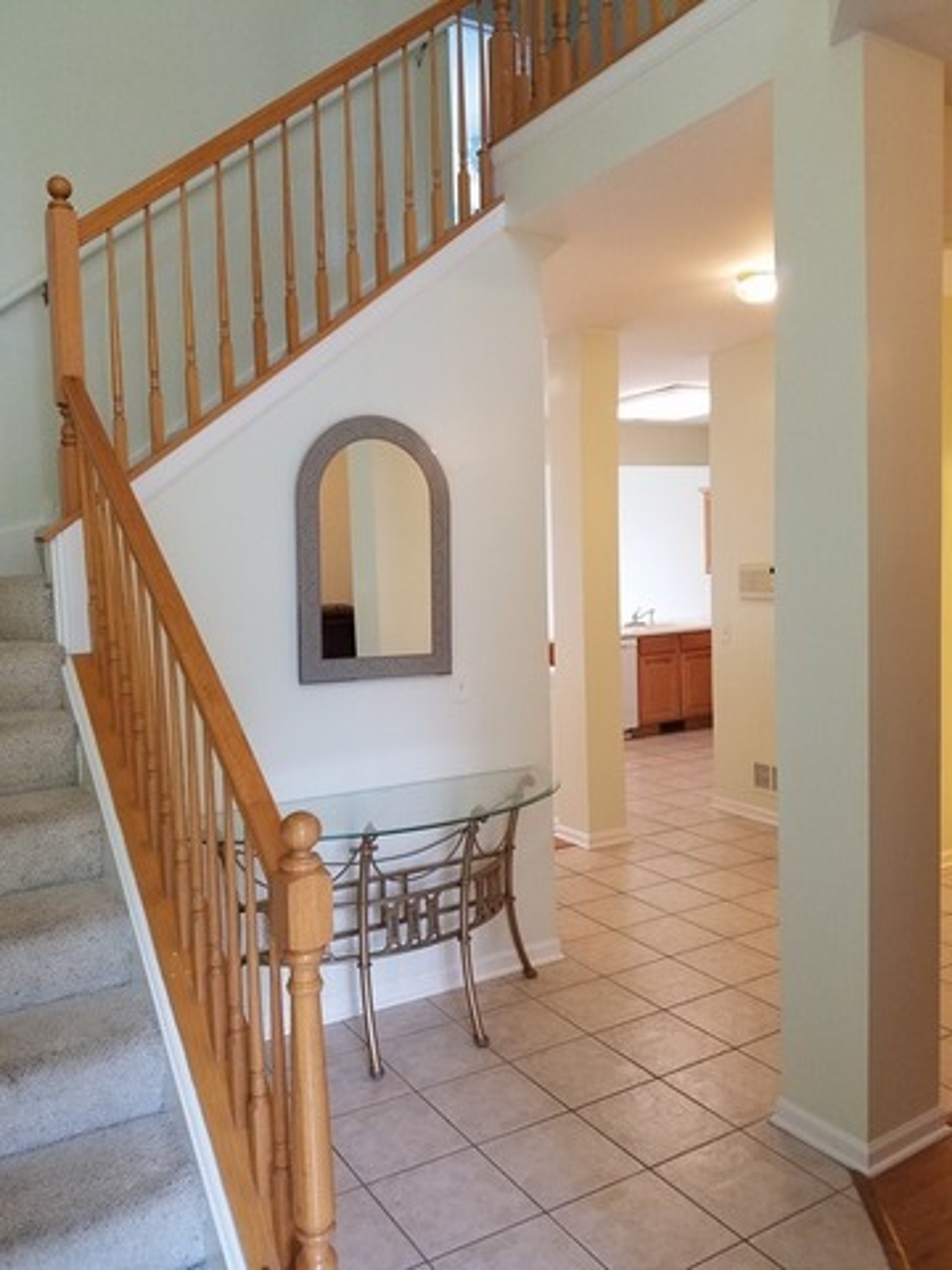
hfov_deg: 53.1
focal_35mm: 26
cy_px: 635
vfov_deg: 67.3
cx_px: 476
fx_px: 953
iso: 160
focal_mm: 4.2
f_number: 1.7
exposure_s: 1/60
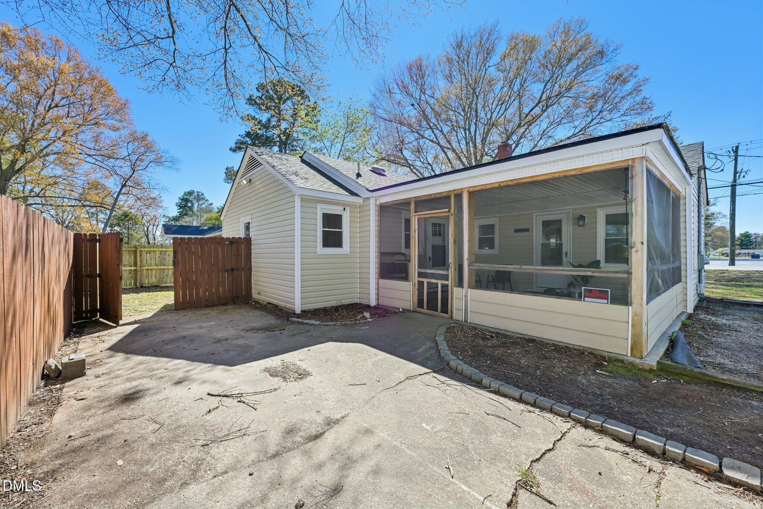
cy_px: 254
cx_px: 382
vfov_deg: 81.2
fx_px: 297
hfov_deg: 104.3
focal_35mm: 14
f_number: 8
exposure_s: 1/250
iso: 100
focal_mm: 14
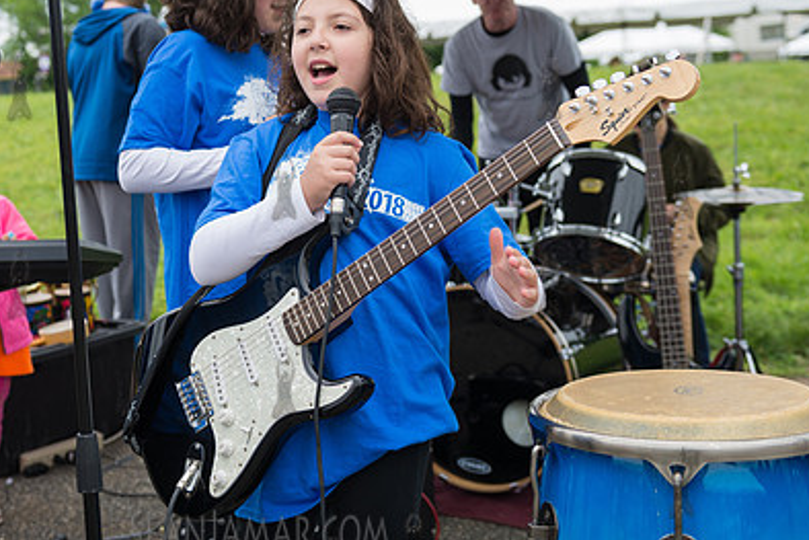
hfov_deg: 35.3
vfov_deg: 24.1
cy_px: 184
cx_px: 283
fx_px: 1259
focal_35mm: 56
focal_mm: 38
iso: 200
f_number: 3.5
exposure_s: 1/800
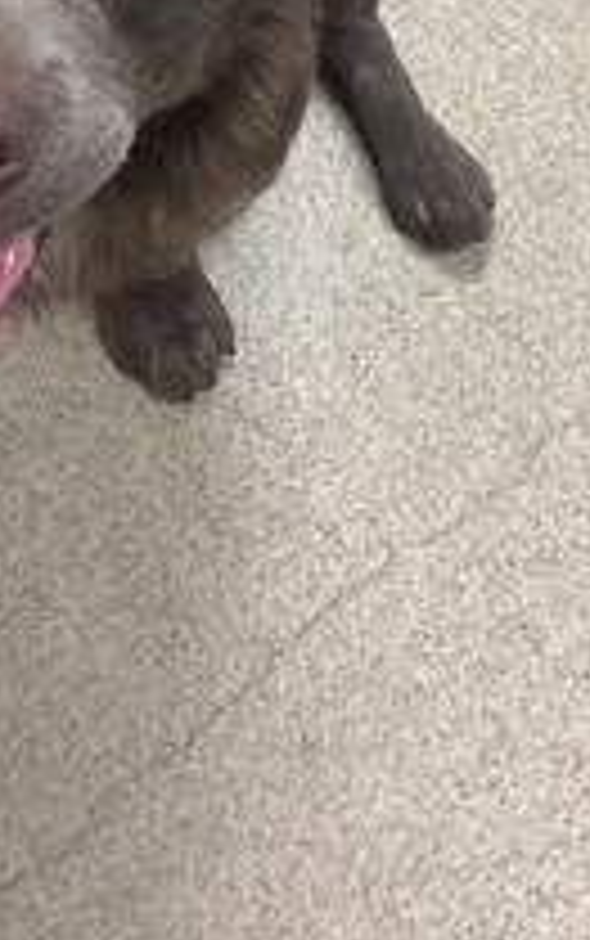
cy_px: 31
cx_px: -25
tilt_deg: -58.6
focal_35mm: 66
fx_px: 1694
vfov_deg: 29.3
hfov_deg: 19.1
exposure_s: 1/60
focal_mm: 3.3
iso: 160
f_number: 2.4
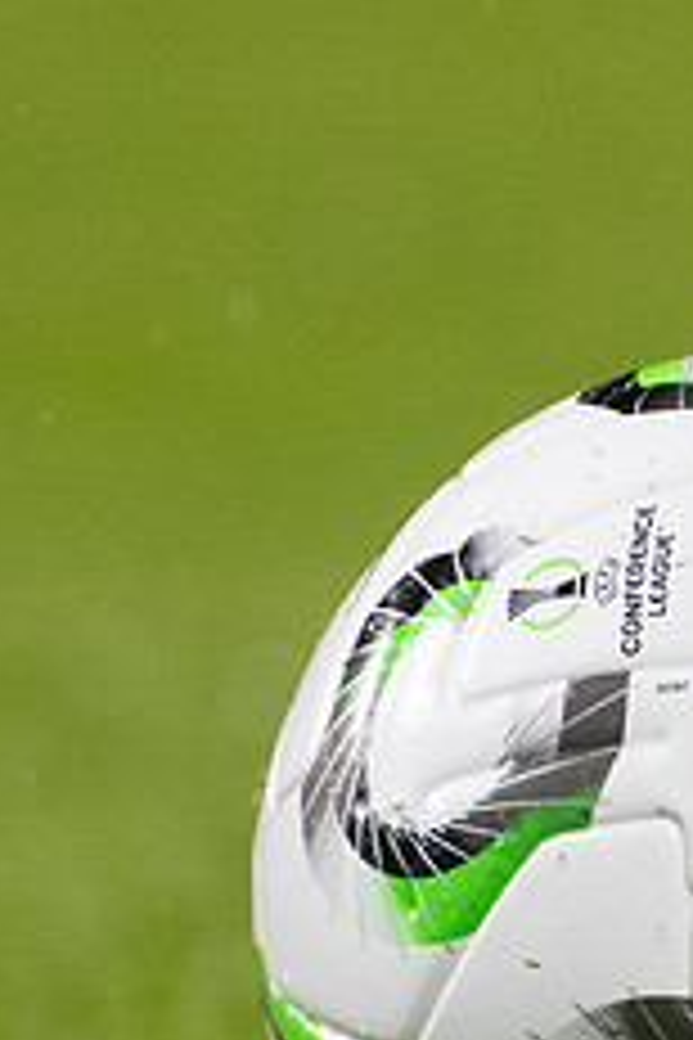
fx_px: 62885
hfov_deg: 0.6
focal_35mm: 2178
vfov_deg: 0.9
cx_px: 612
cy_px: 812
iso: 2000
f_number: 2.8
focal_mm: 300
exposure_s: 1/1000
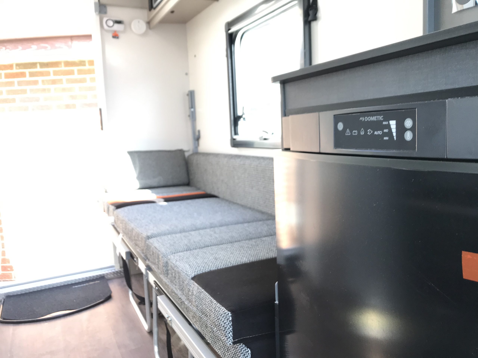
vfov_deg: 49.7
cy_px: 179
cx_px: 239
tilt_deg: -4.7
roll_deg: +1.7
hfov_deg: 63.4
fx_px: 387
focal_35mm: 28
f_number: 1.8
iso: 32
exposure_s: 1/50
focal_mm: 3.99
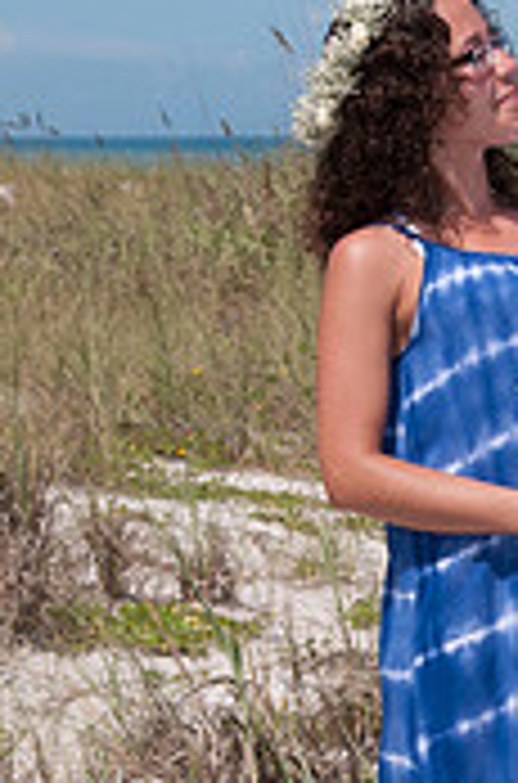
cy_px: 603
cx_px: 588
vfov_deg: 11.7
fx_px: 3800
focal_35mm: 175
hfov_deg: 7.7
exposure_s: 1/250
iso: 100
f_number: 11
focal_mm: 45
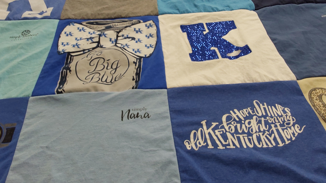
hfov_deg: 59.4
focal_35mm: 33
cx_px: 153
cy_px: 72
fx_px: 285
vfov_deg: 35.5
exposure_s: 1/60
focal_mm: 2.91
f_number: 1.9
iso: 80
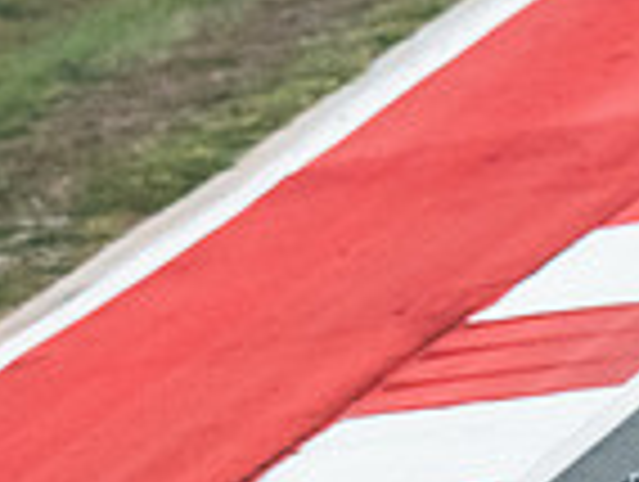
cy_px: 964
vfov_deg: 1.1
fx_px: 25351
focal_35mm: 1371
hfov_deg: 1.4
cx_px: 904
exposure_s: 1/1600
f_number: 2
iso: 3200
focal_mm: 200
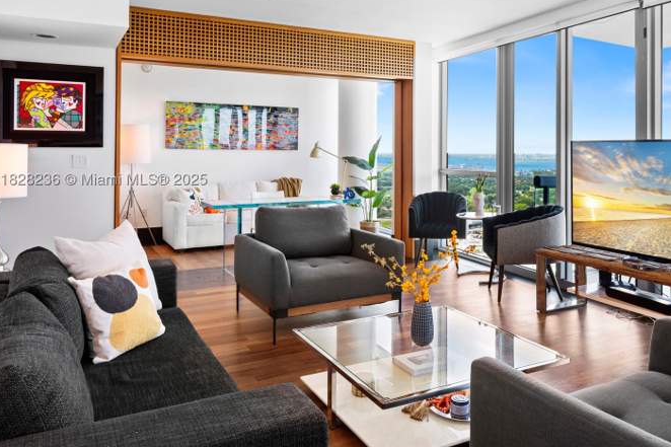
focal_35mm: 29
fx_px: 540
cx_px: 383
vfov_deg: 44.7
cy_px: 182
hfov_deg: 63.4
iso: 320
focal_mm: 24
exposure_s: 1/15
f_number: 8
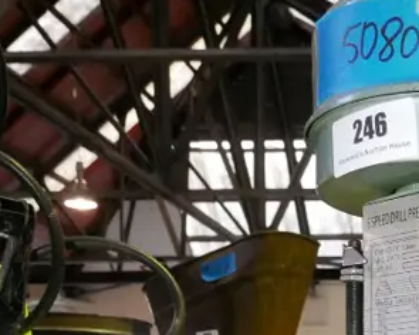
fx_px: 1091
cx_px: 499
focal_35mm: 88
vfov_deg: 15.3
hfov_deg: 20.4
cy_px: 586
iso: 3200
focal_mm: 13
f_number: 5.6
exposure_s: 1/125
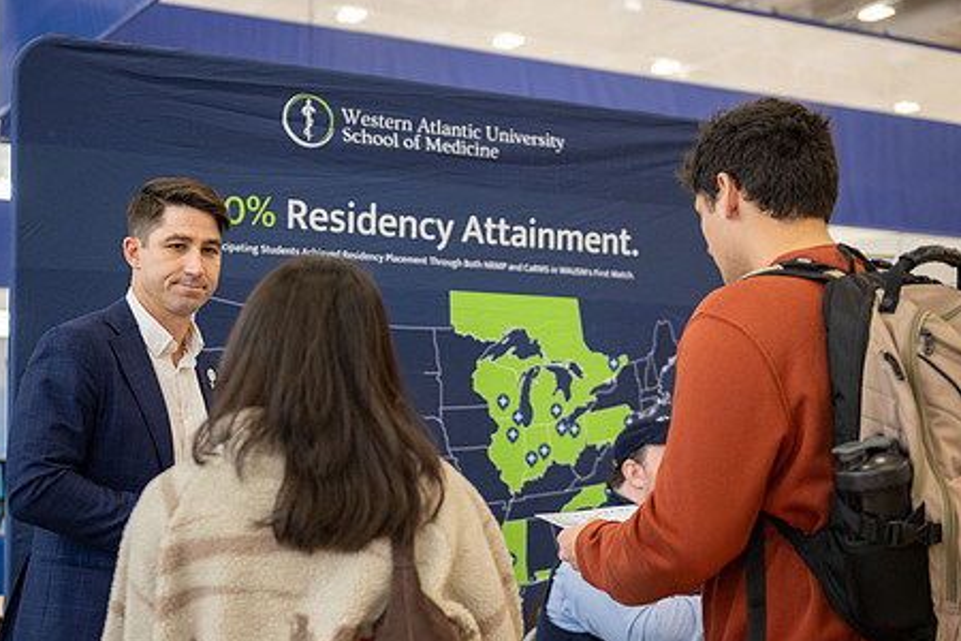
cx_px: 455
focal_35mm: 58
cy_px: 377
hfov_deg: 34.5
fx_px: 1548
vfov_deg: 23.4
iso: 1600
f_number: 2.8
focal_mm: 45
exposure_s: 1/250
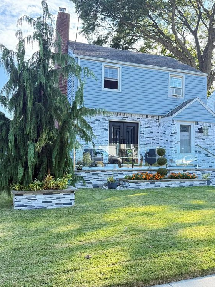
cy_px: 147
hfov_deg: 42.9
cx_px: 119
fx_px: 273
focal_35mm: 33
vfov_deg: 55.3
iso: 100
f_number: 1.78
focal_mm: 6.76
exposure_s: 1/501
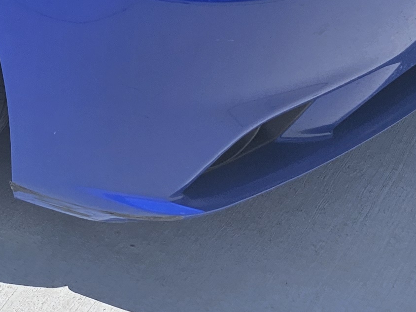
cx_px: -241
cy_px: -240
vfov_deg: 12.5
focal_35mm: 109
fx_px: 1310
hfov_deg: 16.2
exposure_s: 1/1084
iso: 10
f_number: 1.7
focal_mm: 6.3
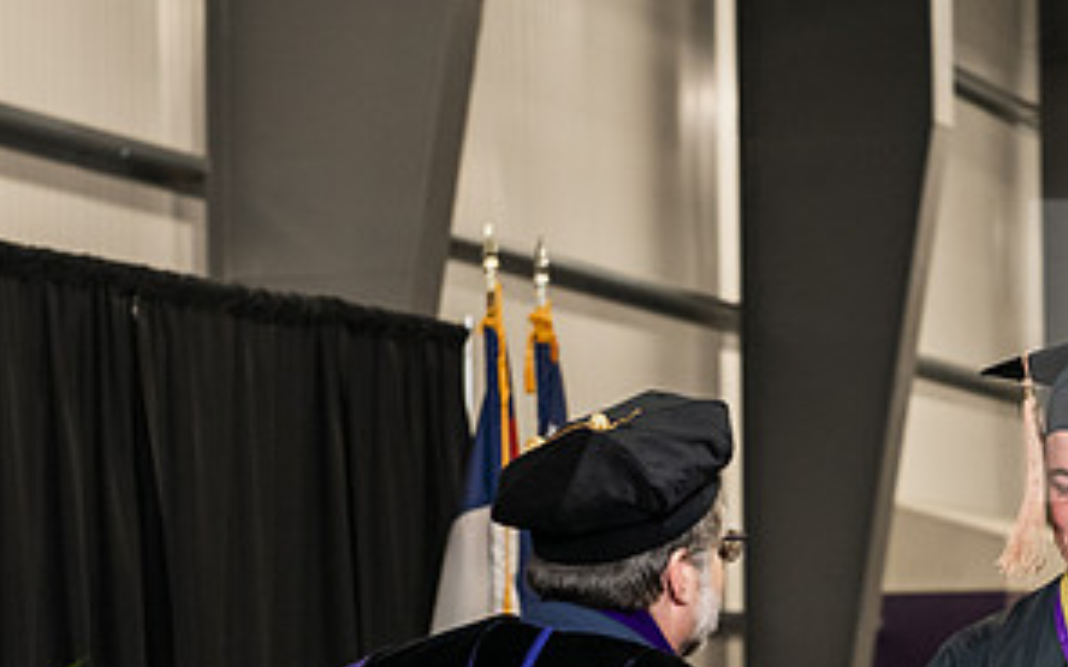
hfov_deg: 14.8
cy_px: 636
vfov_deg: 9.3
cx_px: 920
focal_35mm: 140
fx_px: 4075
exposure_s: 1/200
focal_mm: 70
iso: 2500
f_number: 5
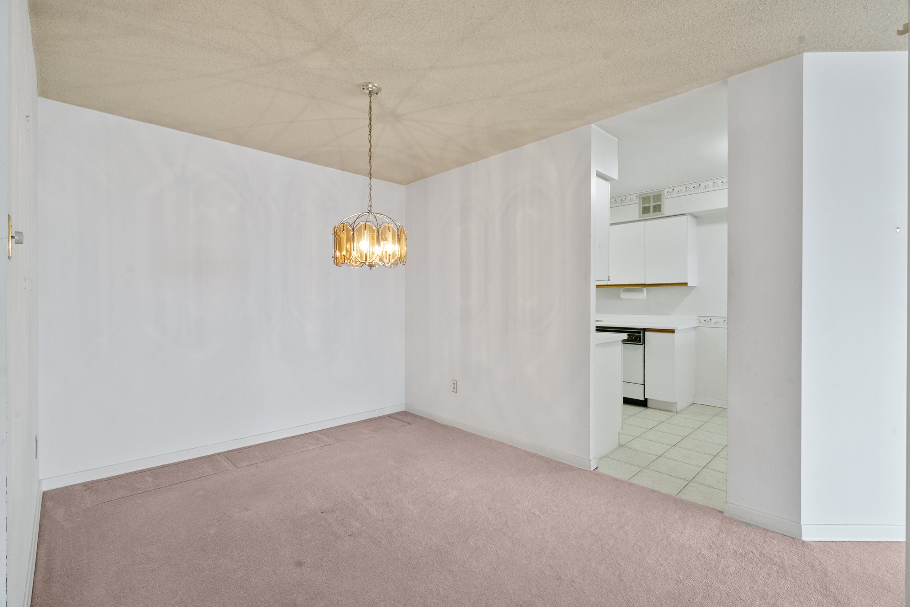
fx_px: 404
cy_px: 304
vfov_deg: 73.7
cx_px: 455
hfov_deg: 96.7
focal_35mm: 16
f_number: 9
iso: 12800
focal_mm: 16
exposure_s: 1/20
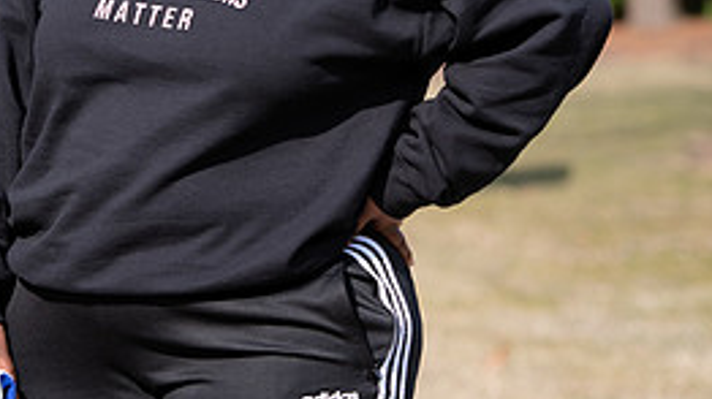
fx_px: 4377
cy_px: -64
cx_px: 185
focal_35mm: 232
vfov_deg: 5.2
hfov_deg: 9.3
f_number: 3.5
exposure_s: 1/800
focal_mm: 100
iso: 200
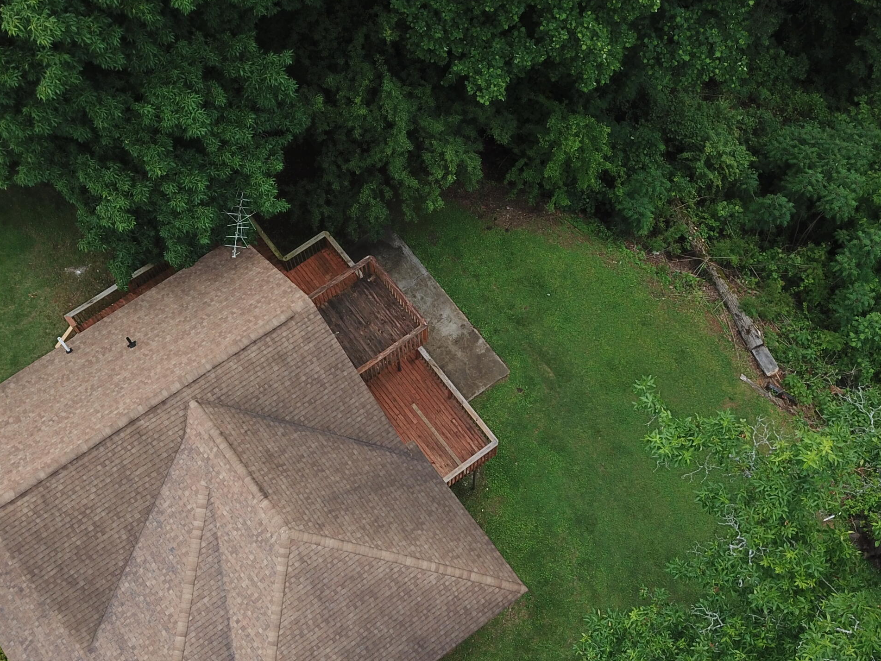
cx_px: 449
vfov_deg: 35.0
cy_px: 389
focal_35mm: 41
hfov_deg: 45.8
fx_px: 1044
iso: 100
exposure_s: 1/603
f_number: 2.2
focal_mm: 4.73
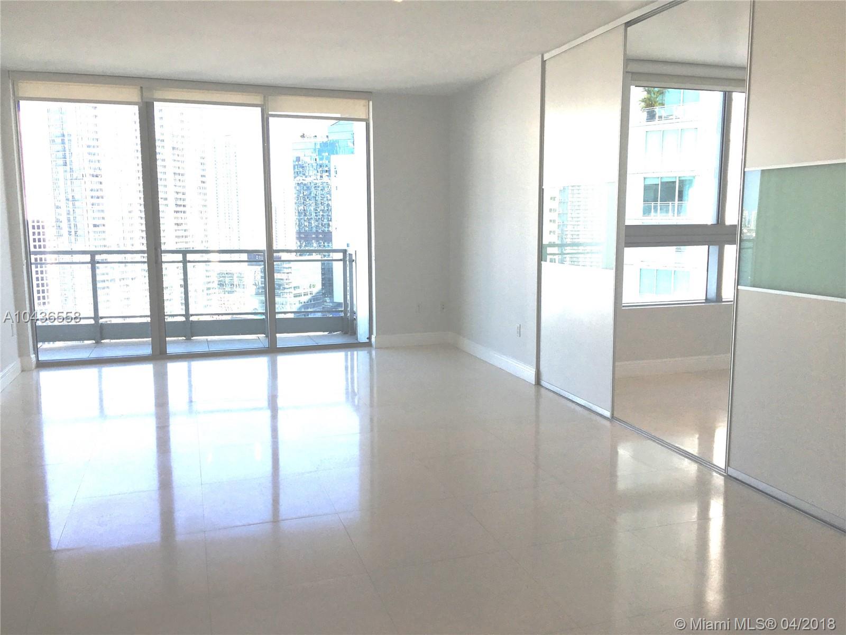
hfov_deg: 61.7
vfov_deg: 48.2
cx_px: 423
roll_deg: +1.0
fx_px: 709
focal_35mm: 29
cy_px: 318
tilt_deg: -8.3
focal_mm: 4.15
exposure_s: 1/605
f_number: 2.2
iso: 25
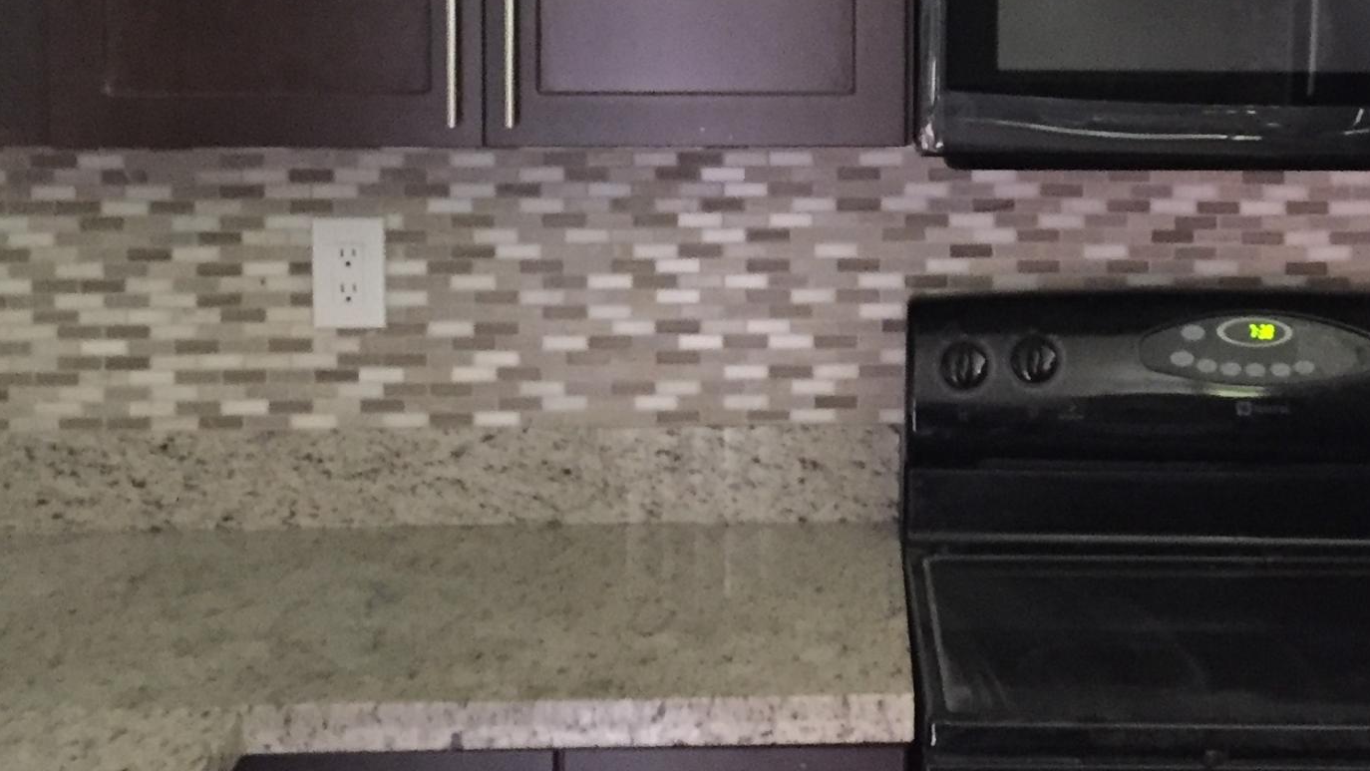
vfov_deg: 17.1
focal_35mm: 69
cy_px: 10
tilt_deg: -2.3
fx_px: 2507
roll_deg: -1.6
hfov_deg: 30.3
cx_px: 948
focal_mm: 4.15
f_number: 2.2
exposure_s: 1/15
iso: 500
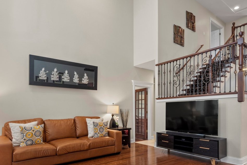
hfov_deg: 73.7
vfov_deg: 51.5
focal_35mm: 24
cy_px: 118
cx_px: 119
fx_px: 165
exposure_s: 1/4
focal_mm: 14
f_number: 10
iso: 640
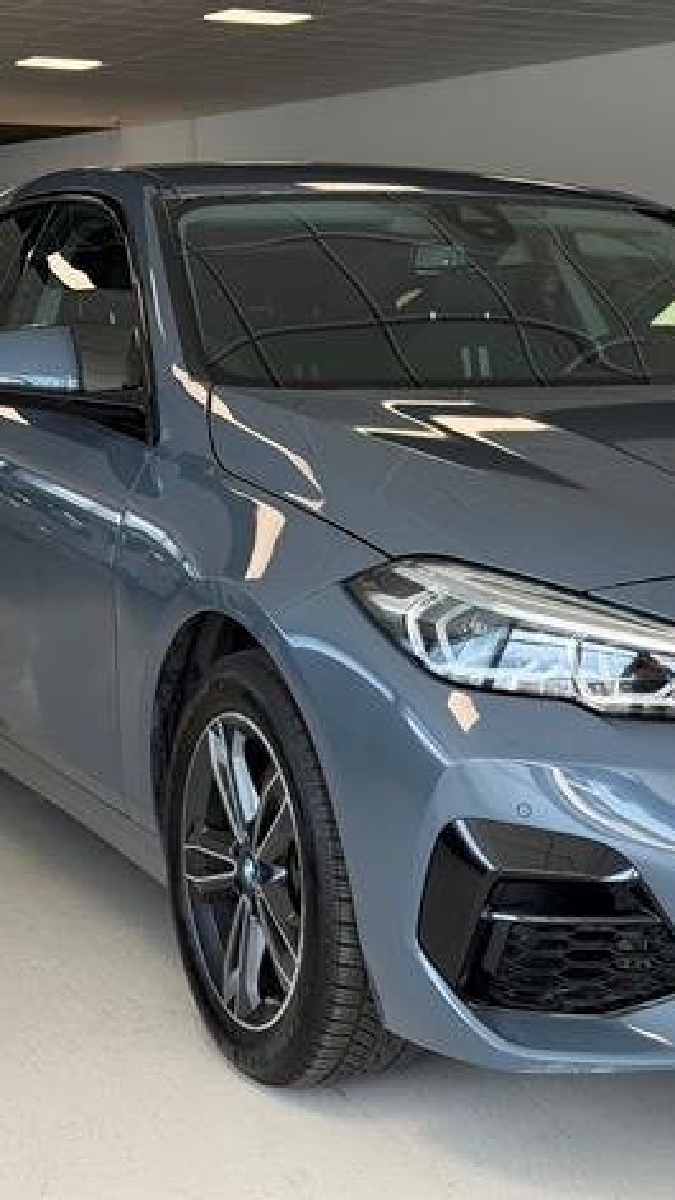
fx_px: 2259
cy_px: 609
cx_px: 591
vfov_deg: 29.7
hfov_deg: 16.8
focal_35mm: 71
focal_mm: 6.76
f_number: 1.78
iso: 80
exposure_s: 1/174
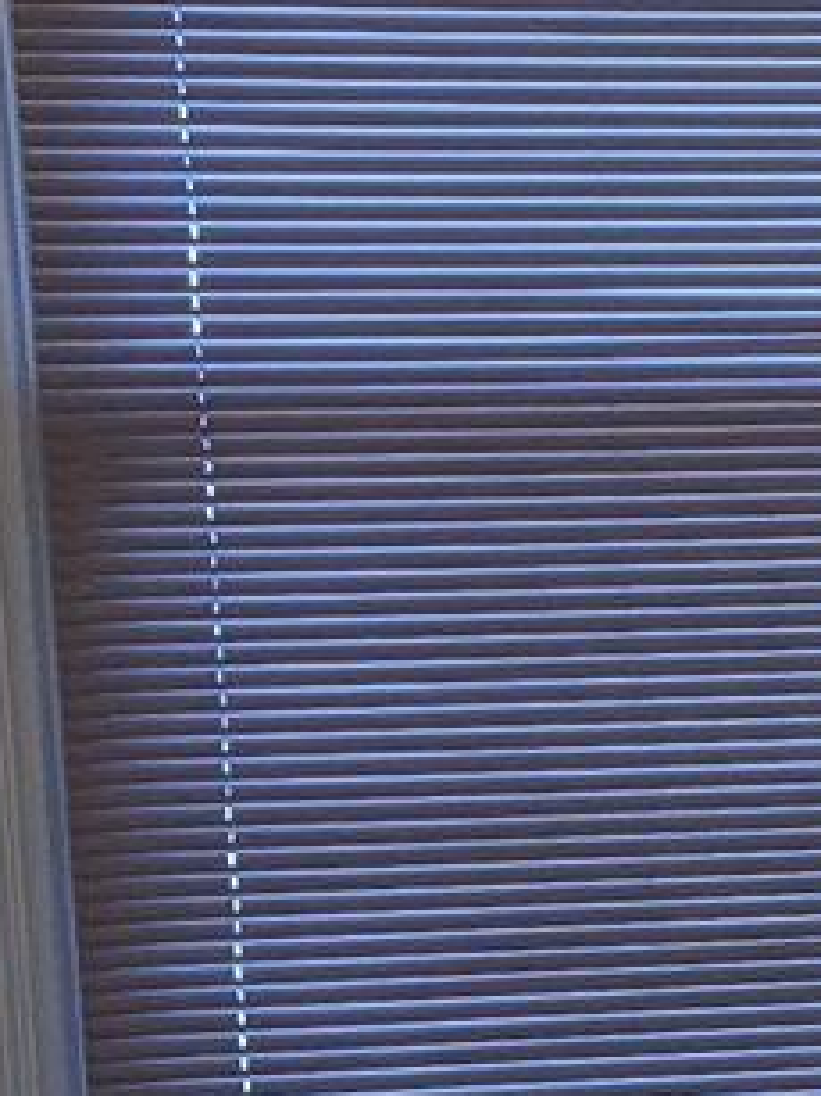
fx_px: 6171
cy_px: 1189
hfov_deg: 6.7
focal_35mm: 195
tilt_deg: -9.6
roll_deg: -0.8
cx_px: 2699
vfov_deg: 10.0
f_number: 1.6
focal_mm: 5.96
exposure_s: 1/120
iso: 125
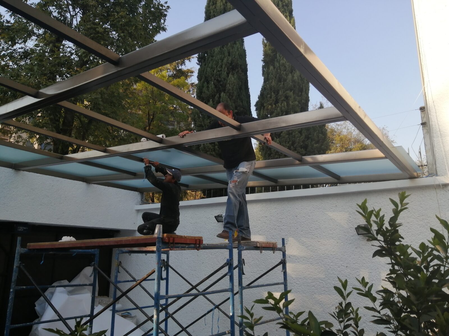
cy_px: 168
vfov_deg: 51.4
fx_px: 350
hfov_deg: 65.3
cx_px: 224
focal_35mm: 27
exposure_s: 1/417
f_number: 1.8
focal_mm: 3.62
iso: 50
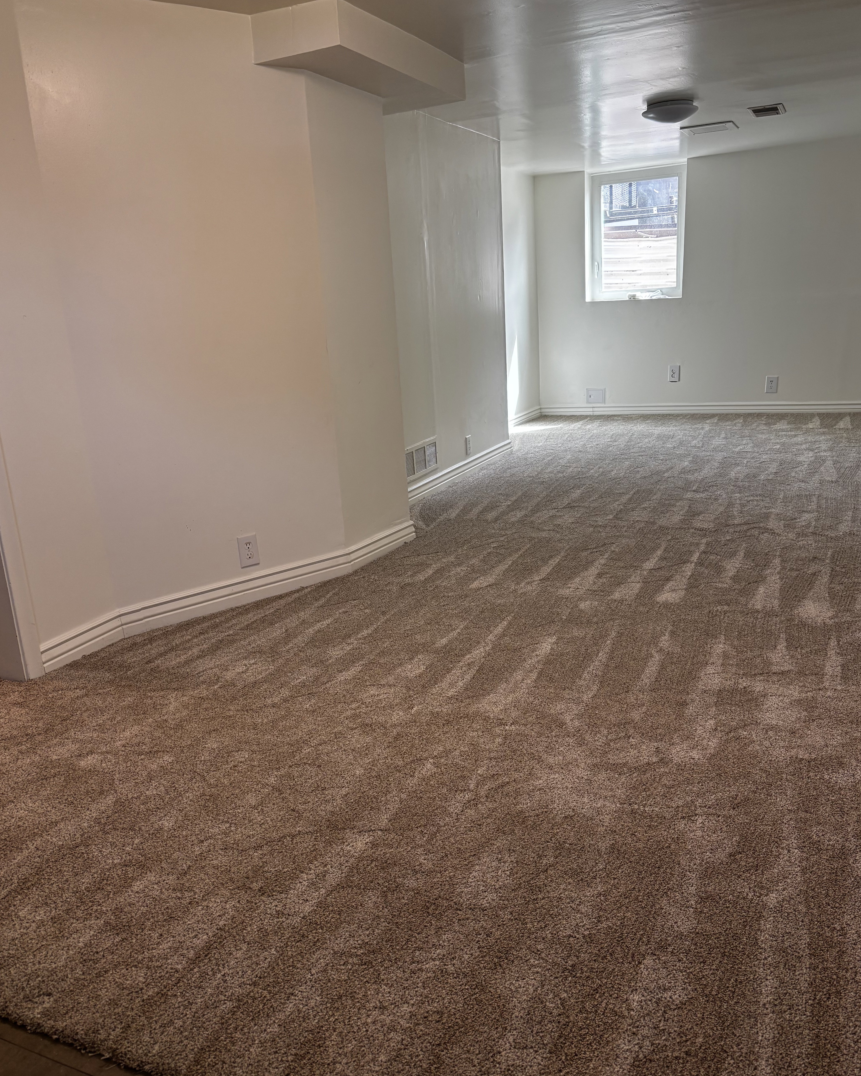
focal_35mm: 28
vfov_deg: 62.2
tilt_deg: -16.8
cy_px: 565
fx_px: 892
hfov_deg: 51.5
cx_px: 429
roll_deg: +3.4
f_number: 1.6
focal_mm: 5.96
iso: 125
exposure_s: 1/120
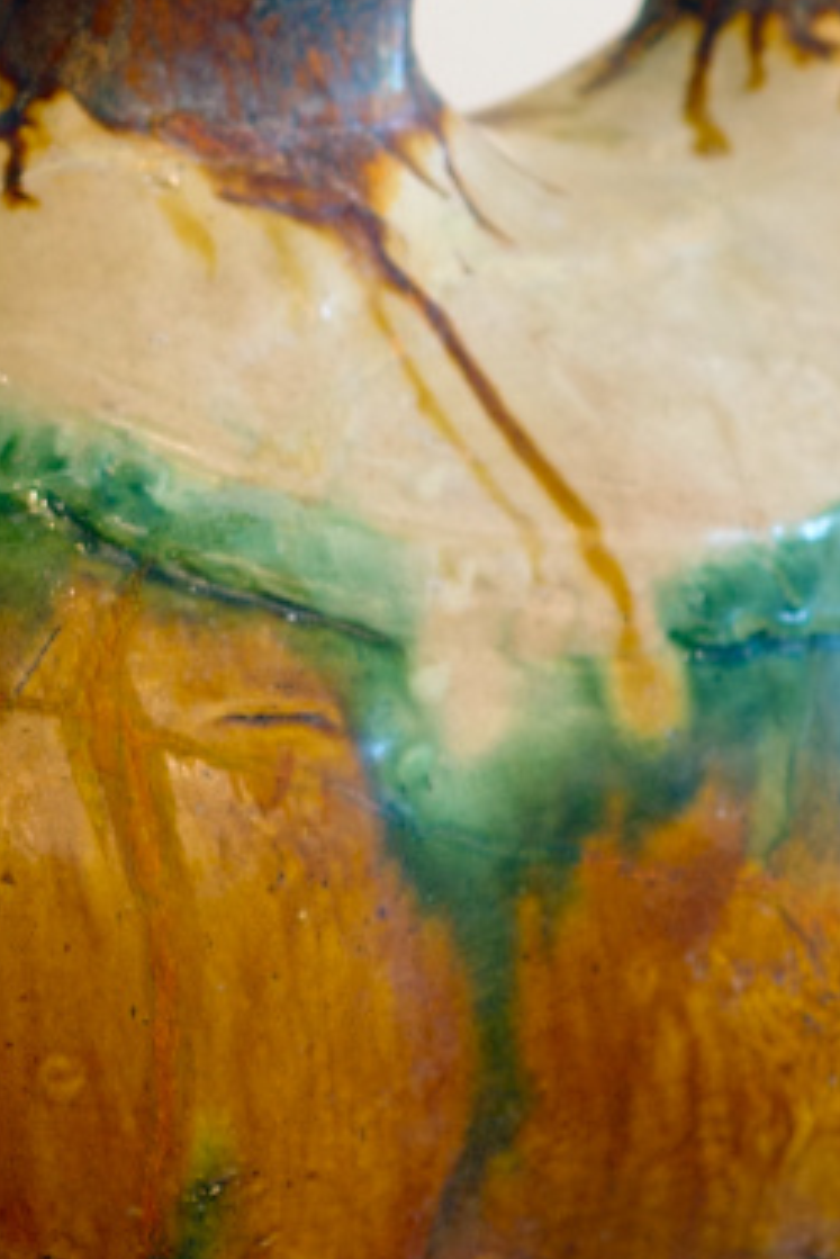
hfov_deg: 6.7
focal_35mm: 206
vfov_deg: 10.0
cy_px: 797
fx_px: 7203
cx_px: 88
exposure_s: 1/40
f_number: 2.8
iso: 200
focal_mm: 26
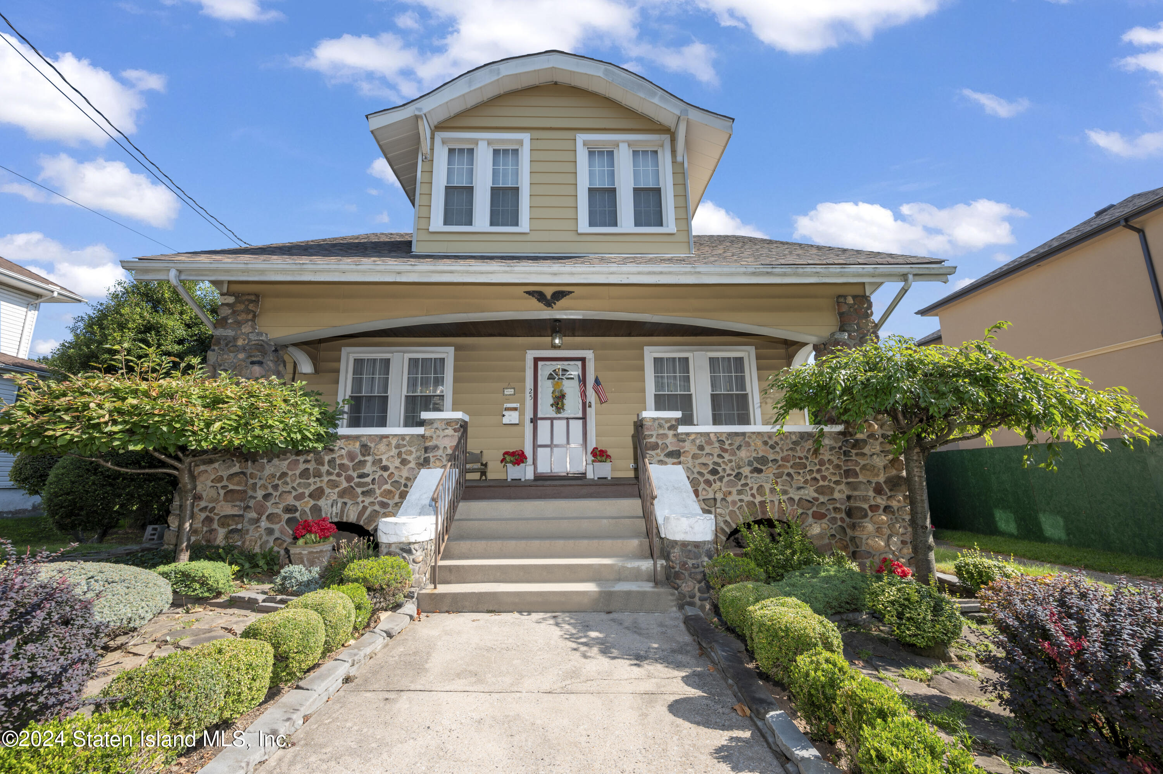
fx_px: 452
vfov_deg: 81.1
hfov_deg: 104.3
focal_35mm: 14
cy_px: 387
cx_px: 582
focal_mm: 14
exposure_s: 1/80
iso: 100
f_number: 9
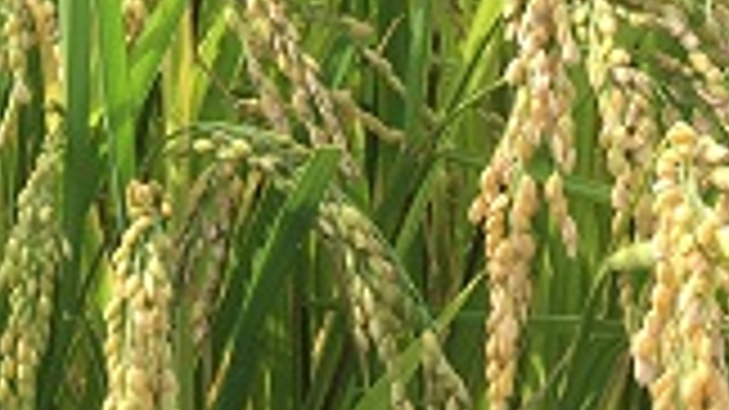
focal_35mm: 140
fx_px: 2705
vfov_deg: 8.6
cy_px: -90
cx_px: -189
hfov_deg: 14.7
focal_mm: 4.15
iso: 25
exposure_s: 1/371
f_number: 2.2
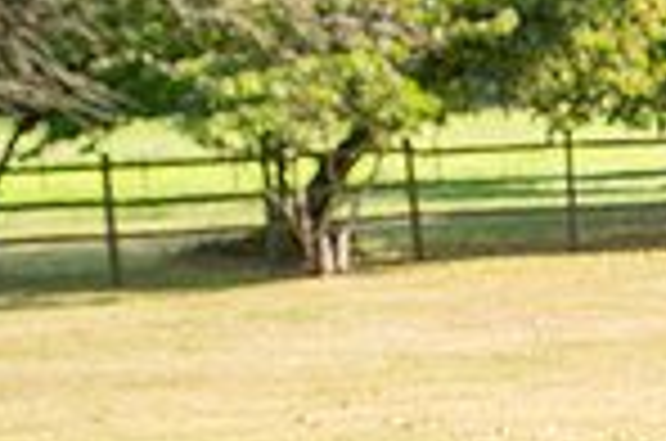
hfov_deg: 9.7
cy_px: 525
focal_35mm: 184
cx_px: 1698
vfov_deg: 7.4
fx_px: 3397
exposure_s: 1/200
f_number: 4
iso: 100
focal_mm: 35
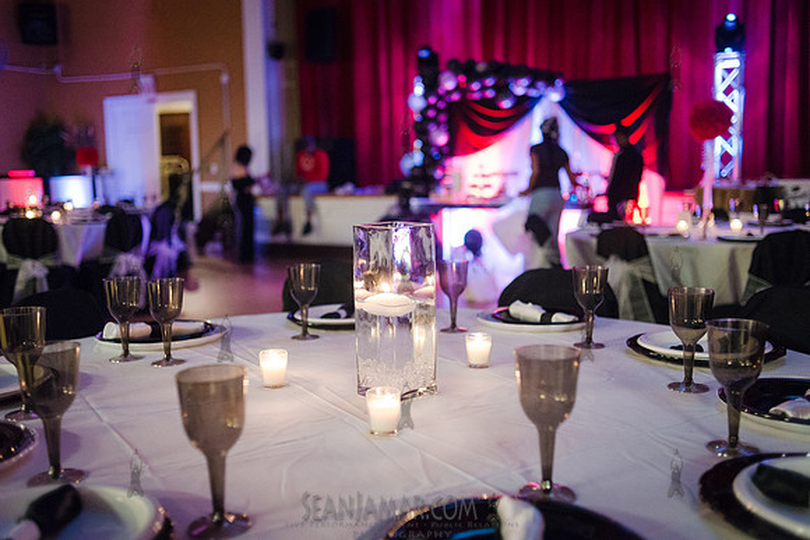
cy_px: 270
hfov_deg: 54.4
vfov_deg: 37.9
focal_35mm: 35
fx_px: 788
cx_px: 405
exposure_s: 1/125
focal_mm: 35
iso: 4000
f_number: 2.8
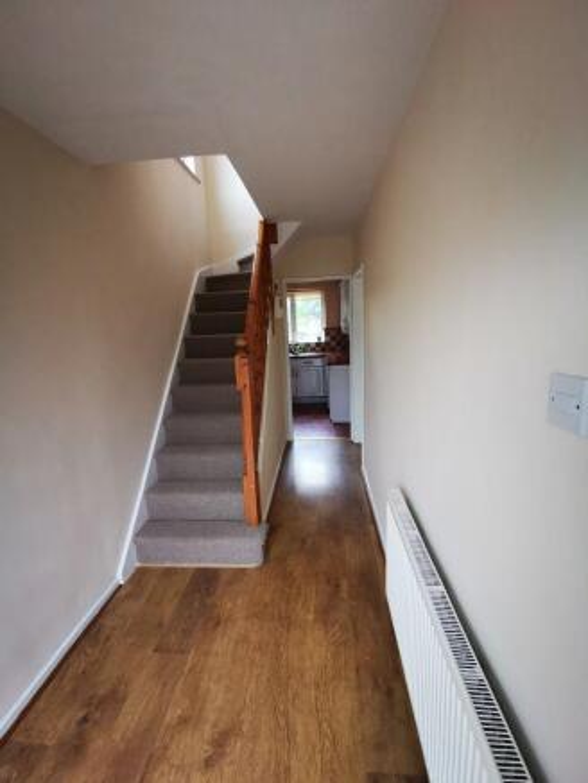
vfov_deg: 94.5
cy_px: 392
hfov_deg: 78.1
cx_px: 294
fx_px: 362
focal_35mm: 16
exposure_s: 1/120
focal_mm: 2.35
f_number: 2.2
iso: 400
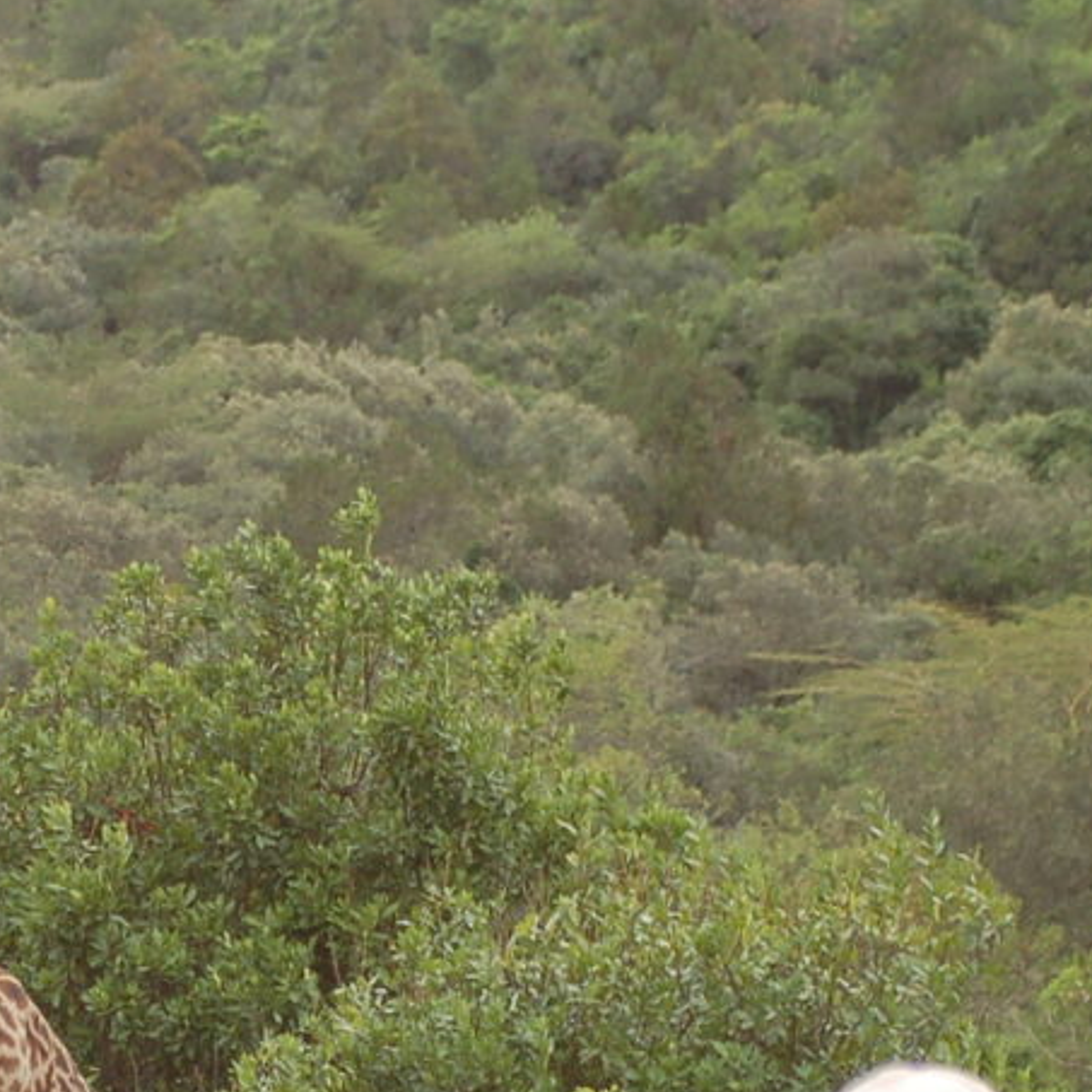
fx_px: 7709
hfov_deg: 8.0
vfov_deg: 8.1
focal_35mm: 216
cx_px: -106
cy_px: 858
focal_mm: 48
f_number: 4
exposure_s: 1/1000
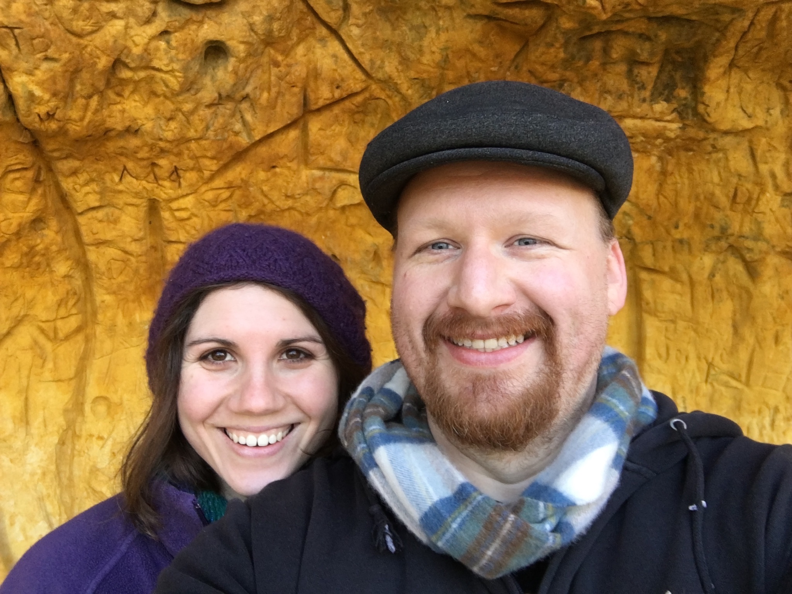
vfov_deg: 45.4
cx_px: 396
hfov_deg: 58.4
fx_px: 709
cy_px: 297
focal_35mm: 31
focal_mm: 2.65
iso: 40
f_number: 2.2
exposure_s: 1/60
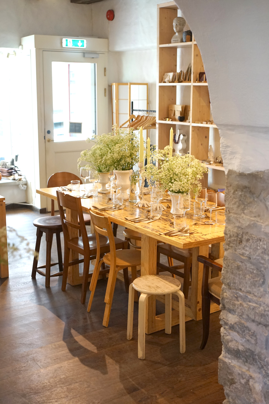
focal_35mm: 45
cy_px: 202
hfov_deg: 29.9
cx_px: 134
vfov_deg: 43.6
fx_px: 504
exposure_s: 1/160
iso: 1600
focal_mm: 45
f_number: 3.5
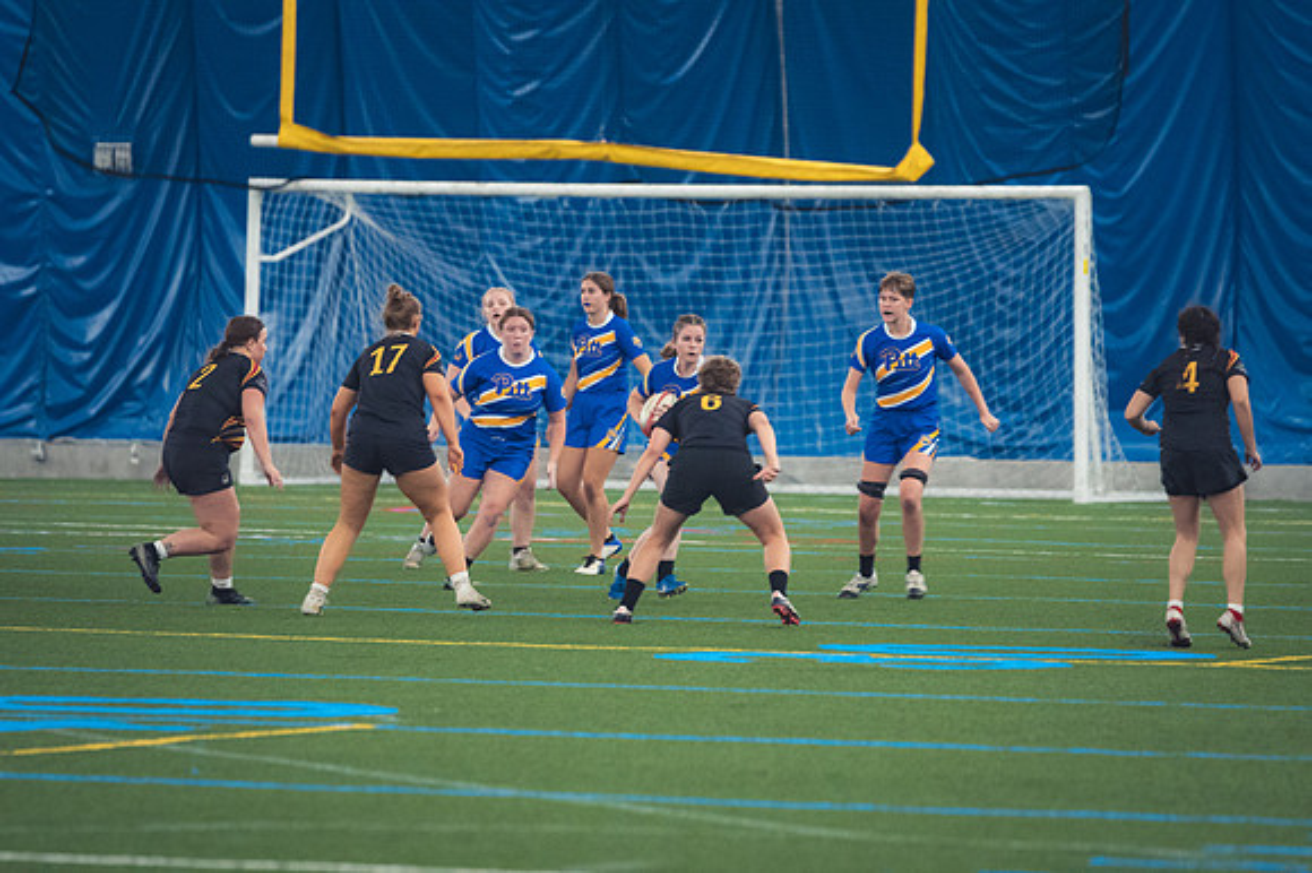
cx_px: 656
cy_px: 436
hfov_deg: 6.9
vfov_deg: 4.6
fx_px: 10927
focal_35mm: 300
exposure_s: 1/320
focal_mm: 200
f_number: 2.8
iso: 3600
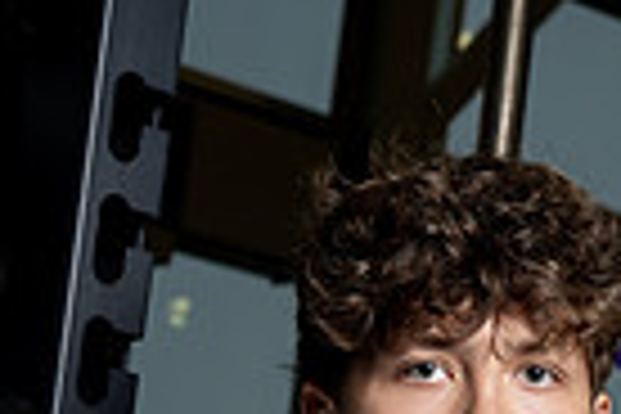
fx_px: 2639
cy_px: 1004
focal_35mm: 153
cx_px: 315
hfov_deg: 13.4
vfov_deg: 8.2
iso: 640
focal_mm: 47
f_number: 5.6
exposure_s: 1/250
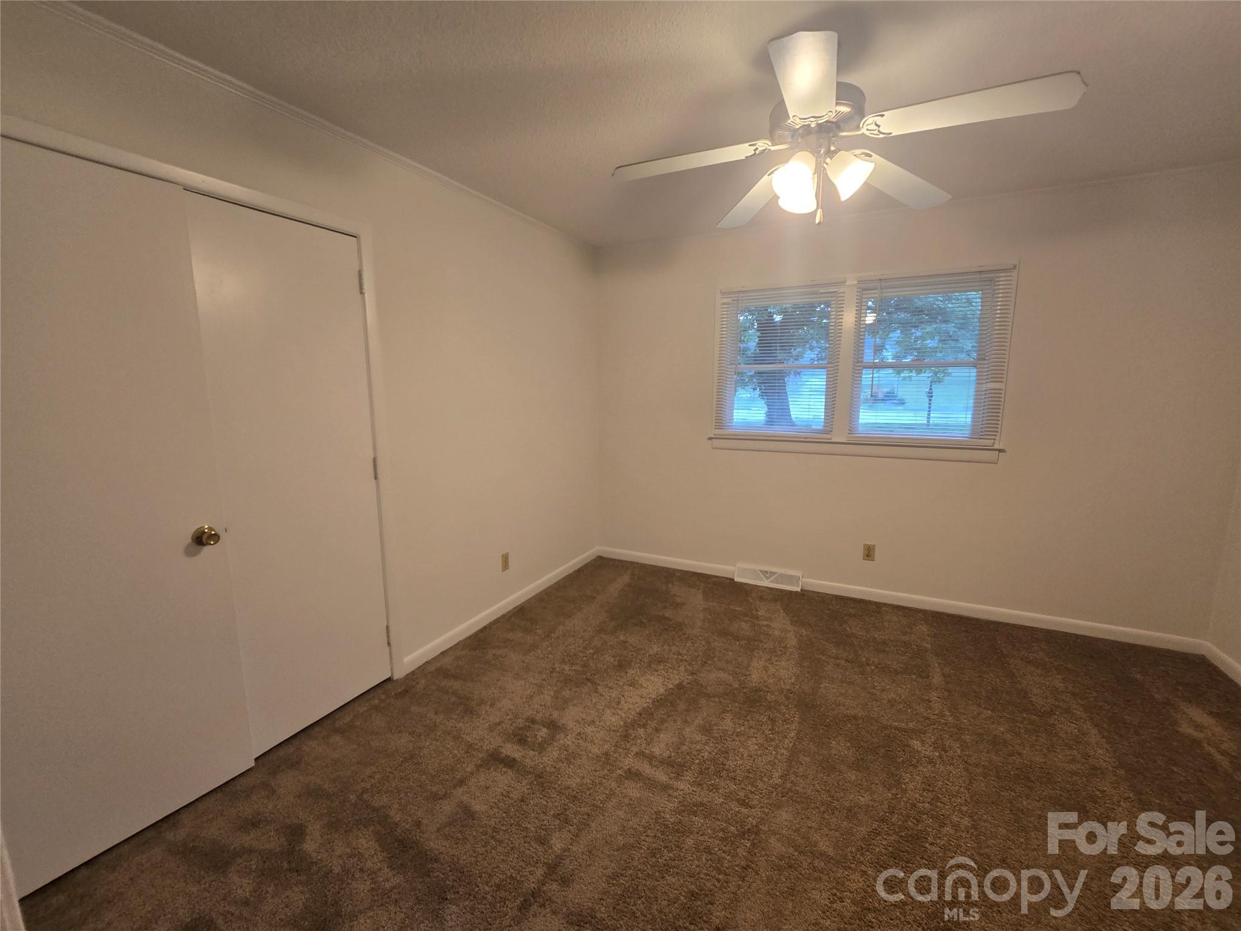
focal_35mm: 13
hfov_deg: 106.2
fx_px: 466
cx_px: 620
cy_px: 466
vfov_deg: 89.9
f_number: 2.2
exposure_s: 1/60
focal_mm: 2.2
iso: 160
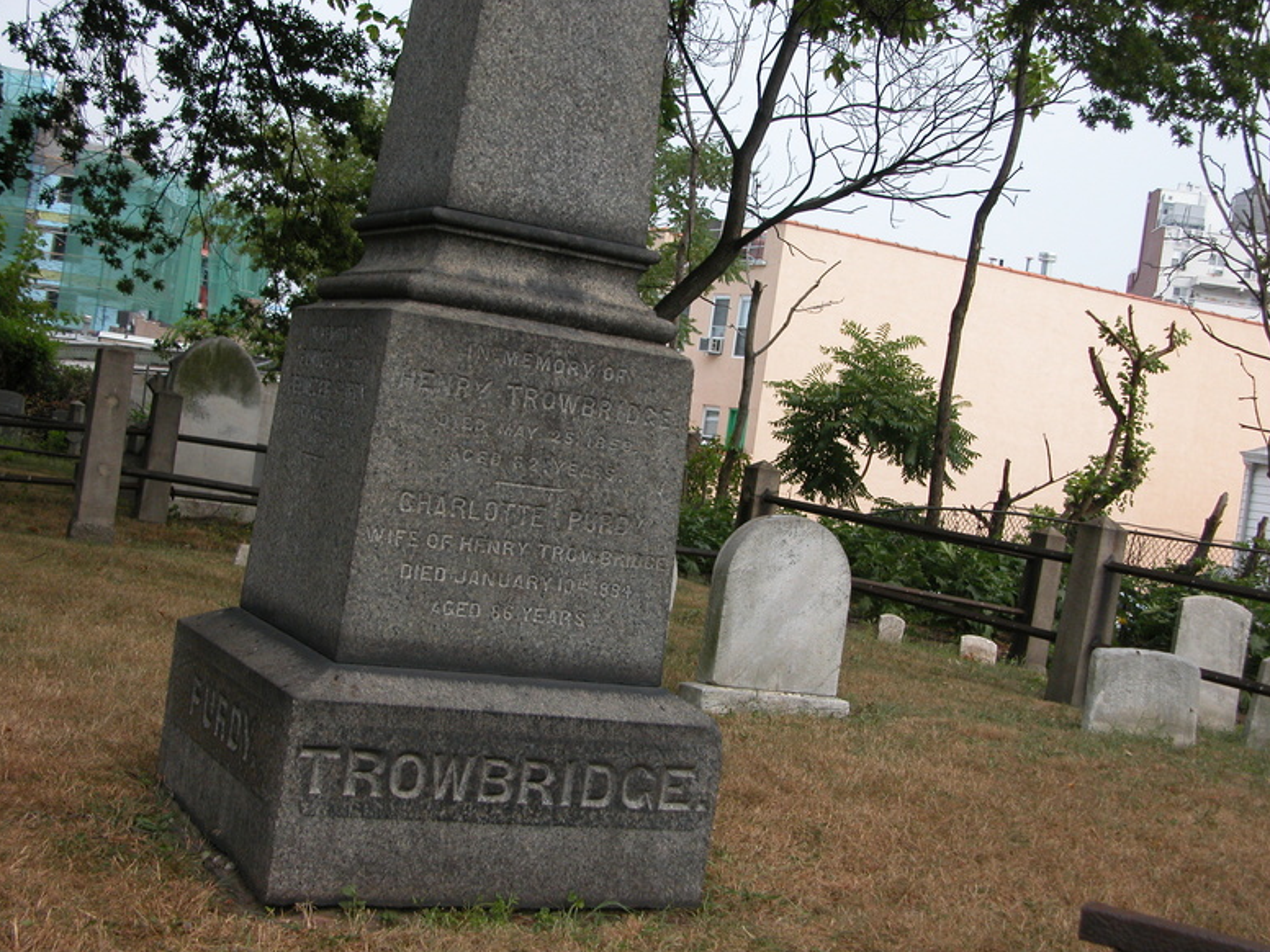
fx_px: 1871
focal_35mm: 51
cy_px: 484
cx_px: 643
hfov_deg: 37.5
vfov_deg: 28.6
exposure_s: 1/720
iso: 100
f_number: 3
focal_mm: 12.7
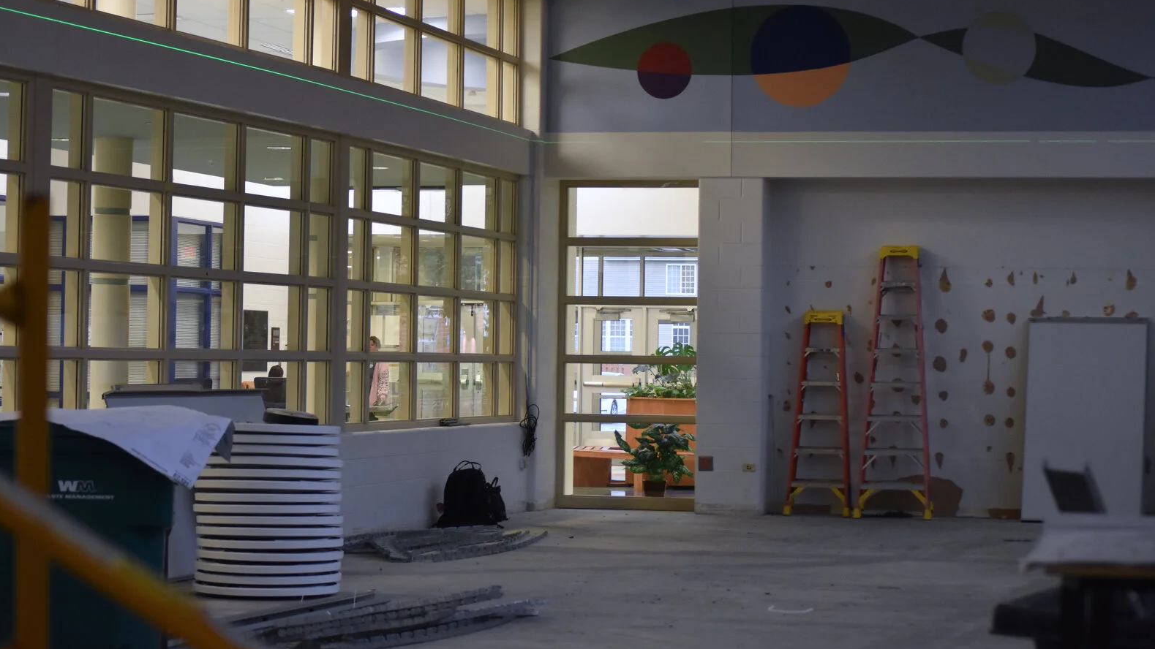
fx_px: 2681
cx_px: 571
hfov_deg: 24.3
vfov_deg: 13.8
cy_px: 262
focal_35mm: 88
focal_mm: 55
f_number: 4
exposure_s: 1/60
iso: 1400
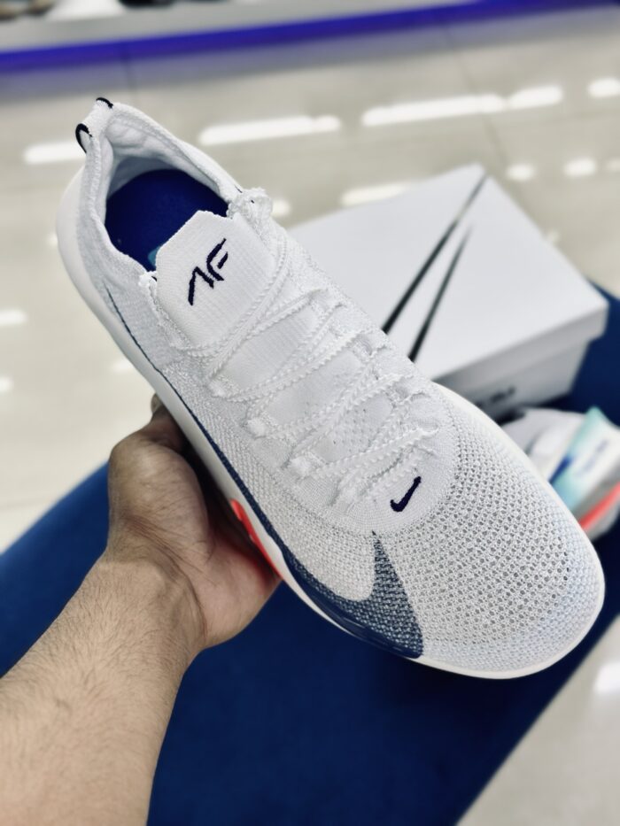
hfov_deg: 30.3
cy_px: 413
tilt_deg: -55.4
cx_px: 310
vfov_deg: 39.7
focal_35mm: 48
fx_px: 1146
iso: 80
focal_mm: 6.86
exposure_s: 1/180
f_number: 1.78
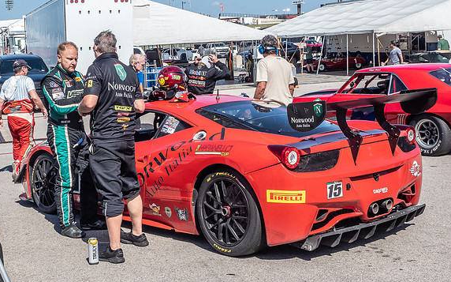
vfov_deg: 22.3
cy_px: 96
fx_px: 713
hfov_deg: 34.9
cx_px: 171
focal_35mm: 58
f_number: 10
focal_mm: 19
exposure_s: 1/125
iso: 64
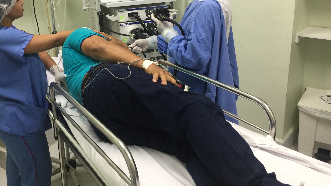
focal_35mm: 38
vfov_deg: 31.0
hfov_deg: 52.6
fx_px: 334
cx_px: 140
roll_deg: +1.5
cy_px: 65
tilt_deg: -17.1
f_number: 2.2
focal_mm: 4.15
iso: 32
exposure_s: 1/15
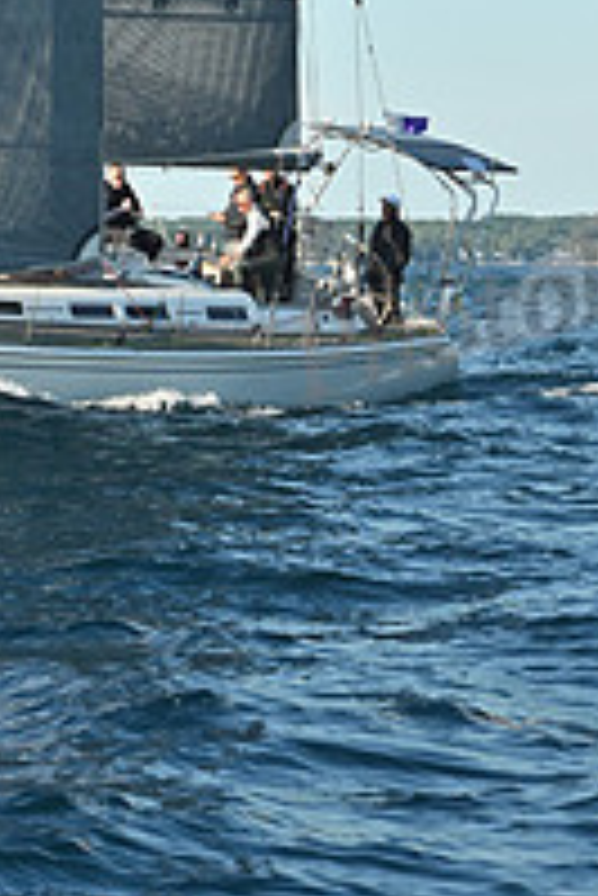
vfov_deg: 8.5
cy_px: -342
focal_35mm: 239
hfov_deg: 5.7
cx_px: 61
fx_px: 5944
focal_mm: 82
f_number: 9
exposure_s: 1/1250
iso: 800
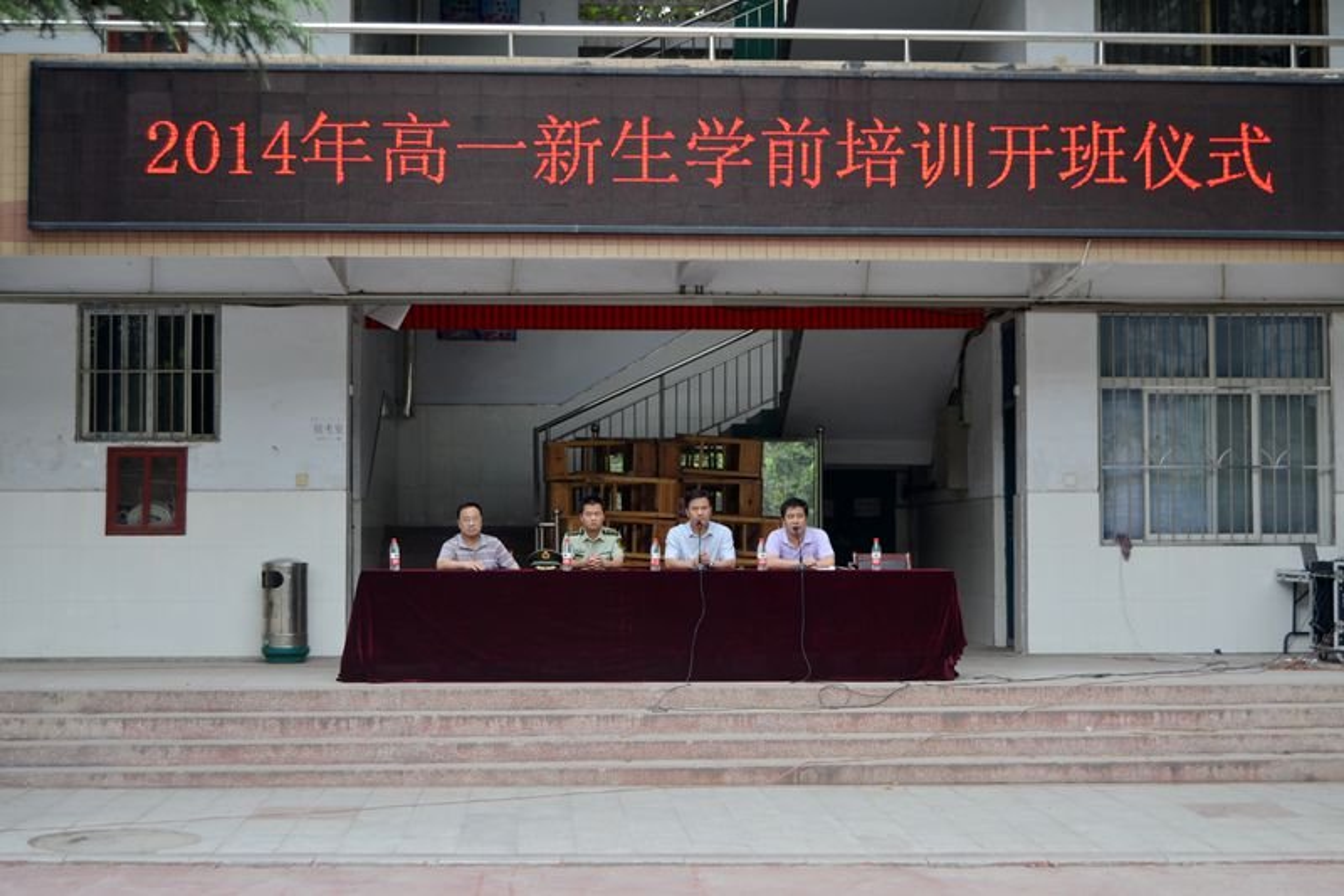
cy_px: 448
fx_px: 2127
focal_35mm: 57
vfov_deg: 23.8
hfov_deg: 35.1
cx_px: 672
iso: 110
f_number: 5.6
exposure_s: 1/125
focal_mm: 38
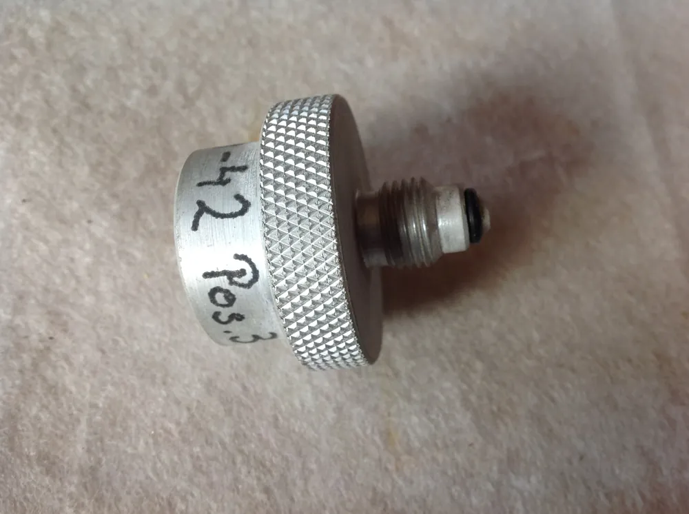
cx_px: 344
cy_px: 257
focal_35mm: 35
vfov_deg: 40.6
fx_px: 695
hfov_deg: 52.7
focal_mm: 4.28
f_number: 2.4
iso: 50
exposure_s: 1/40
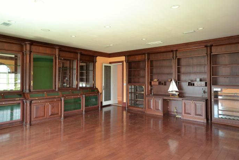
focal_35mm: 24
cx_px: 123
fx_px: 156
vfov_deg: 54.0
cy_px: 77
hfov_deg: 74.8
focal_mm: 15
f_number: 5
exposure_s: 1/60
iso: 1250
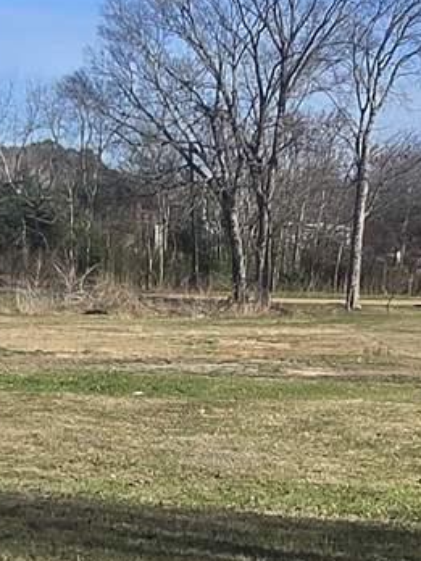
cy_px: 401
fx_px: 1395
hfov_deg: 16.8
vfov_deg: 22.6
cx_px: 0
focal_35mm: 86
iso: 50
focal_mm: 2.2
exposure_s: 1/2470
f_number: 2.2
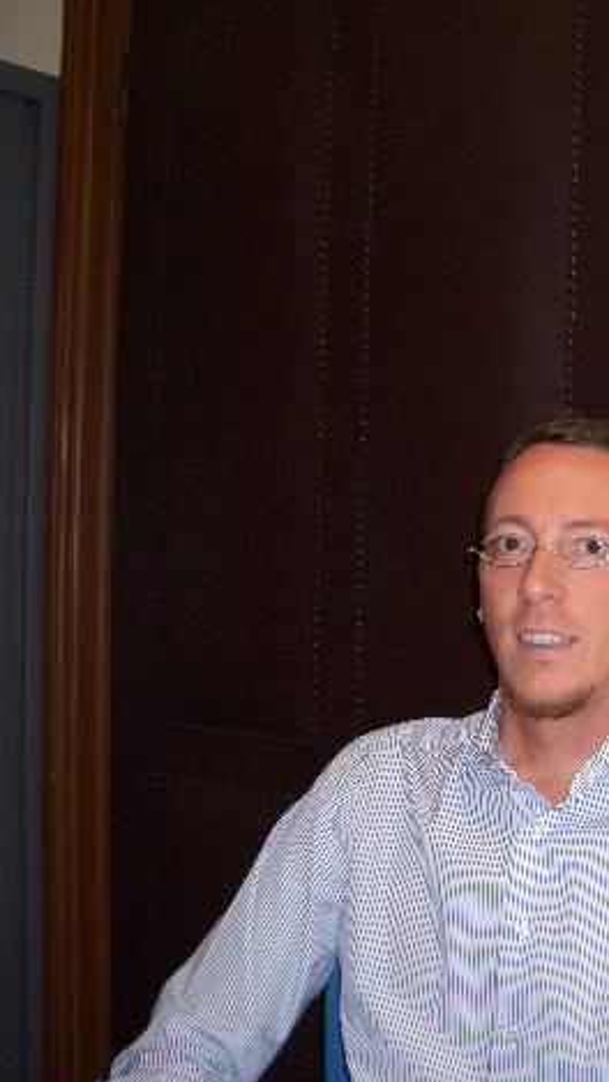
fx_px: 1492
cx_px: 572
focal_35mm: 52
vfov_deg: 39.9
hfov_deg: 22.4
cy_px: 551
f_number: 2.6
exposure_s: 1/60
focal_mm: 5.8
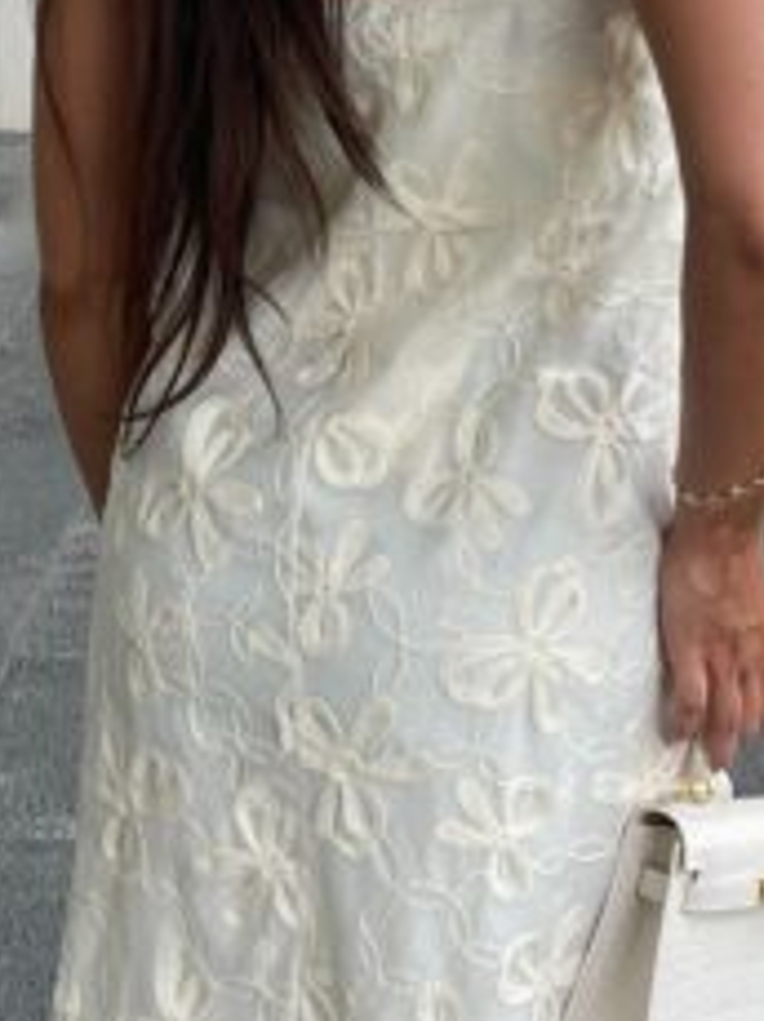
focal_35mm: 87
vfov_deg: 22.4
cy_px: 342
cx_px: 373
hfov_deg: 16.9
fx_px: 2565
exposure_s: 1/121
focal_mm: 5.1
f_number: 1.6
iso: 40
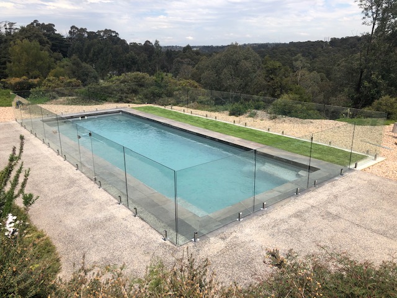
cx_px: 198
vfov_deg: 49.7
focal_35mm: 28
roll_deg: +1.0
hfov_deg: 63.4
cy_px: 149
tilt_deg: -17.1
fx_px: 321
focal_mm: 4
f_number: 1.8
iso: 20
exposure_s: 1/2088
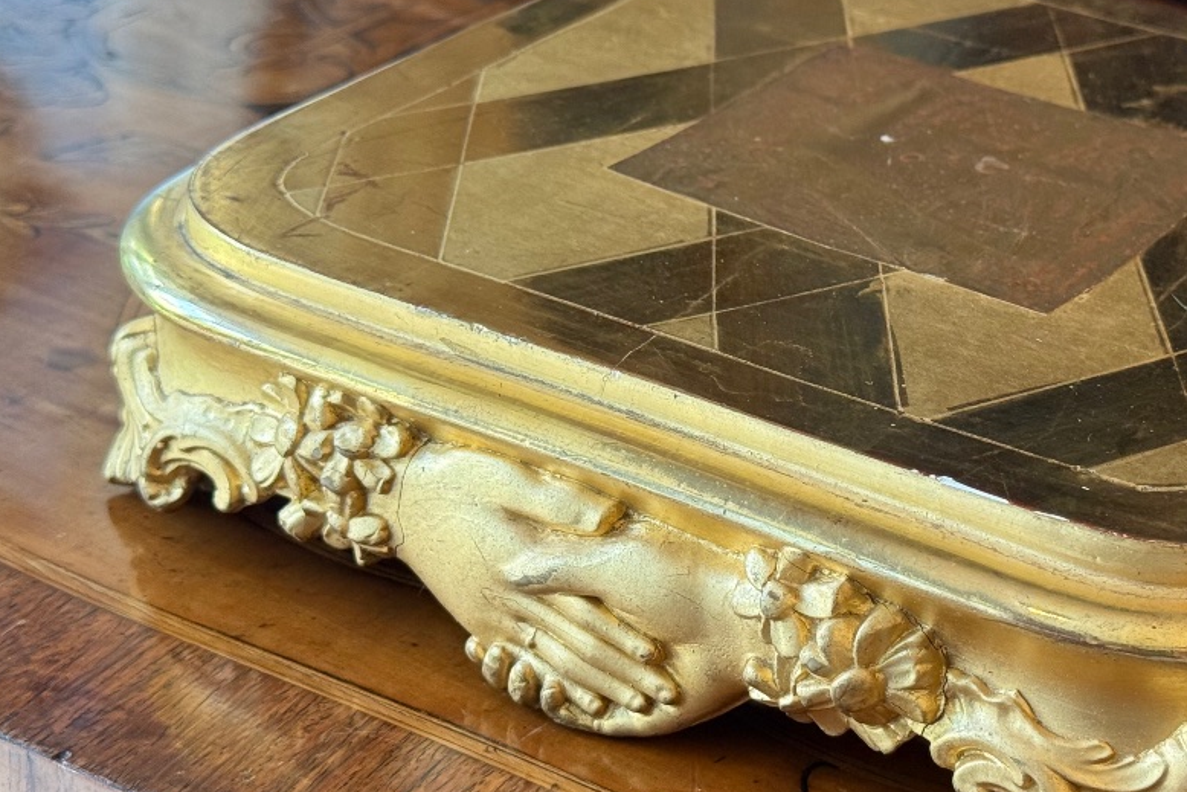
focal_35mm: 77
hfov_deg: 26.0
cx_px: 873
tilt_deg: -26.4
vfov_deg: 17.7
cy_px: 349
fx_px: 2539
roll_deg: -5.2
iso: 200
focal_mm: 6.76
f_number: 1.78
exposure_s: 1/100
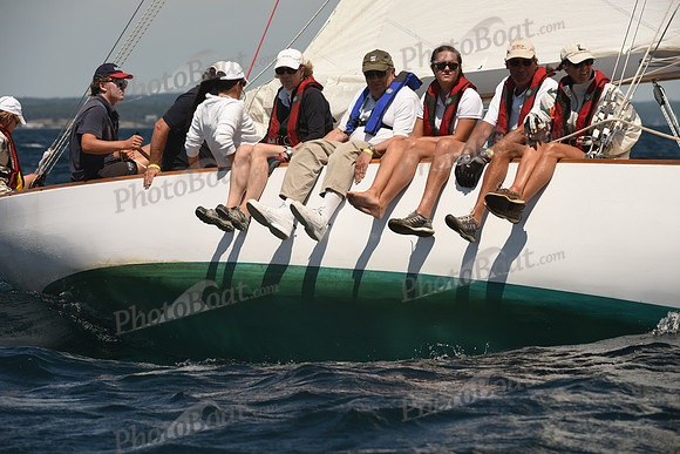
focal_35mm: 220
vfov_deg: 6.2
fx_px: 4156
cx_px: 340
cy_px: 227
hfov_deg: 9.4
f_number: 7.1
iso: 250
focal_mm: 220
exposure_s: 1/1000
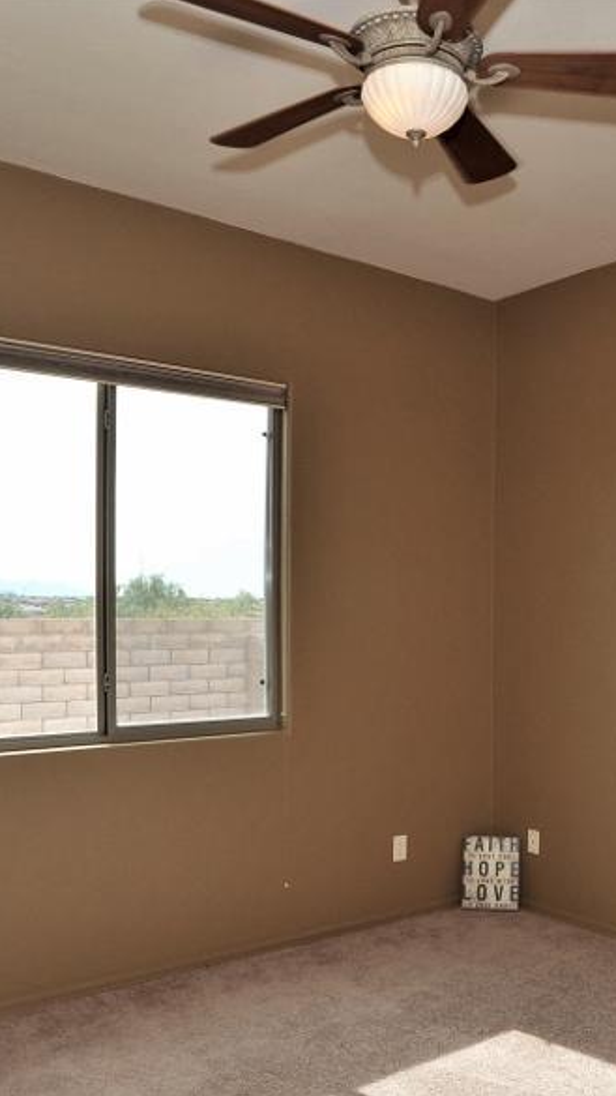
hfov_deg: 34.6
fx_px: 958
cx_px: 491
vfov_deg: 59.2
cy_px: 630
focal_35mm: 33
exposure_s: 1/250
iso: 800
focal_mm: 18
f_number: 11
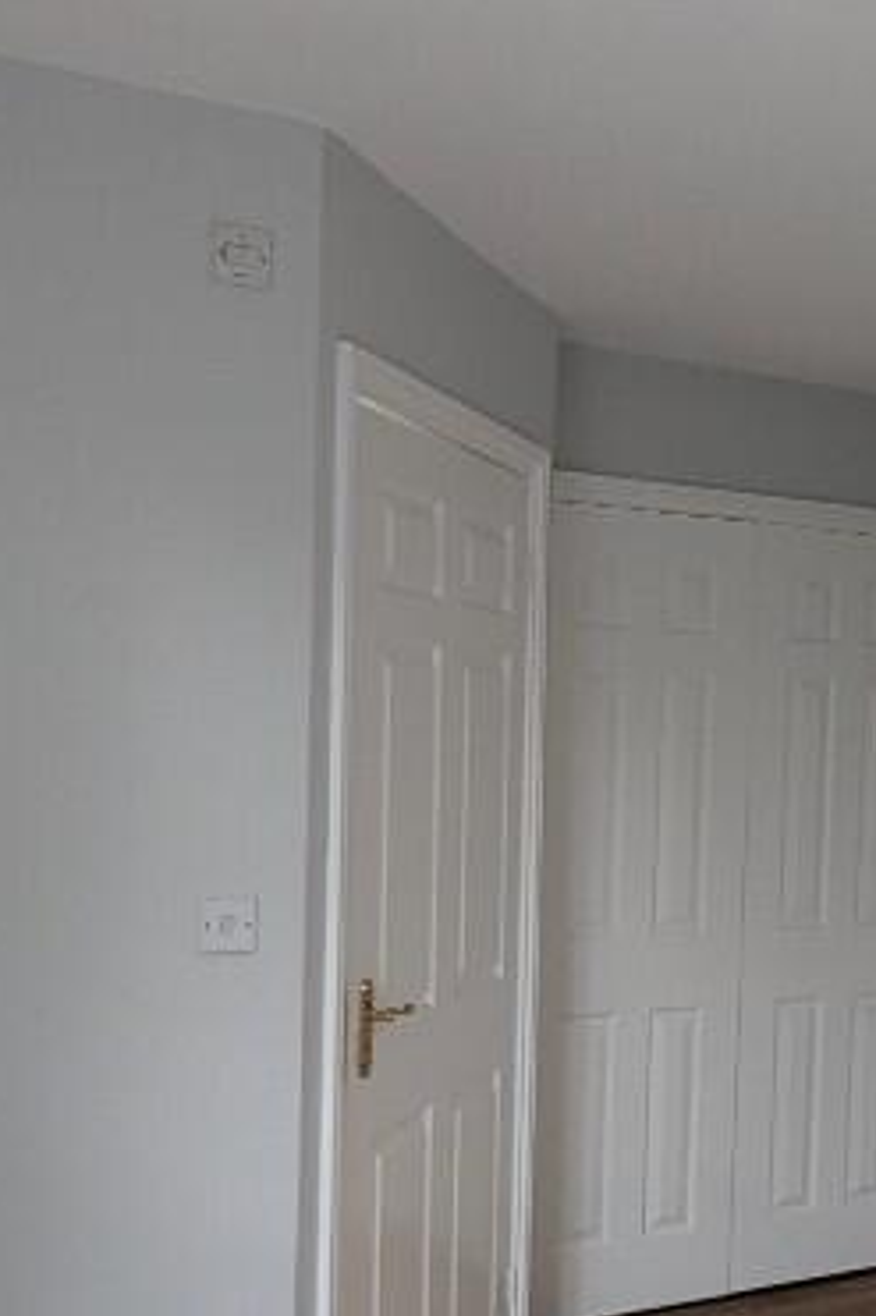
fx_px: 1680
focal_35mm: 46
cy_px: 842
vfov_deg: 42.4
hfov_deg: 27.9
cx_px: 830
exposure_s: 1/55.9
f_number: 2.2
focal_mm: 2.35
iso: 149
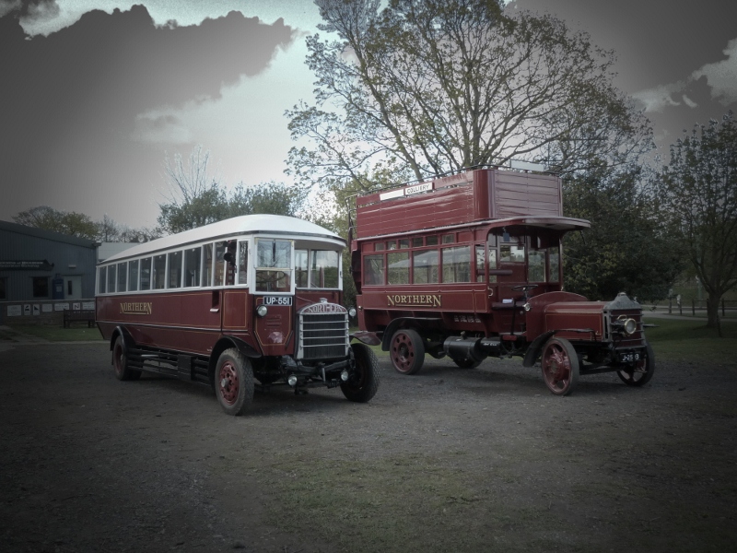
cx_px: 368
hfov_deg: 60.0
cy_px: 276
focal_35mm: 30
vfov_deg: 46.8
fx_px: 639
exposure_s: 1/125
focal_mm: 5
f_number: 4
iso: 125
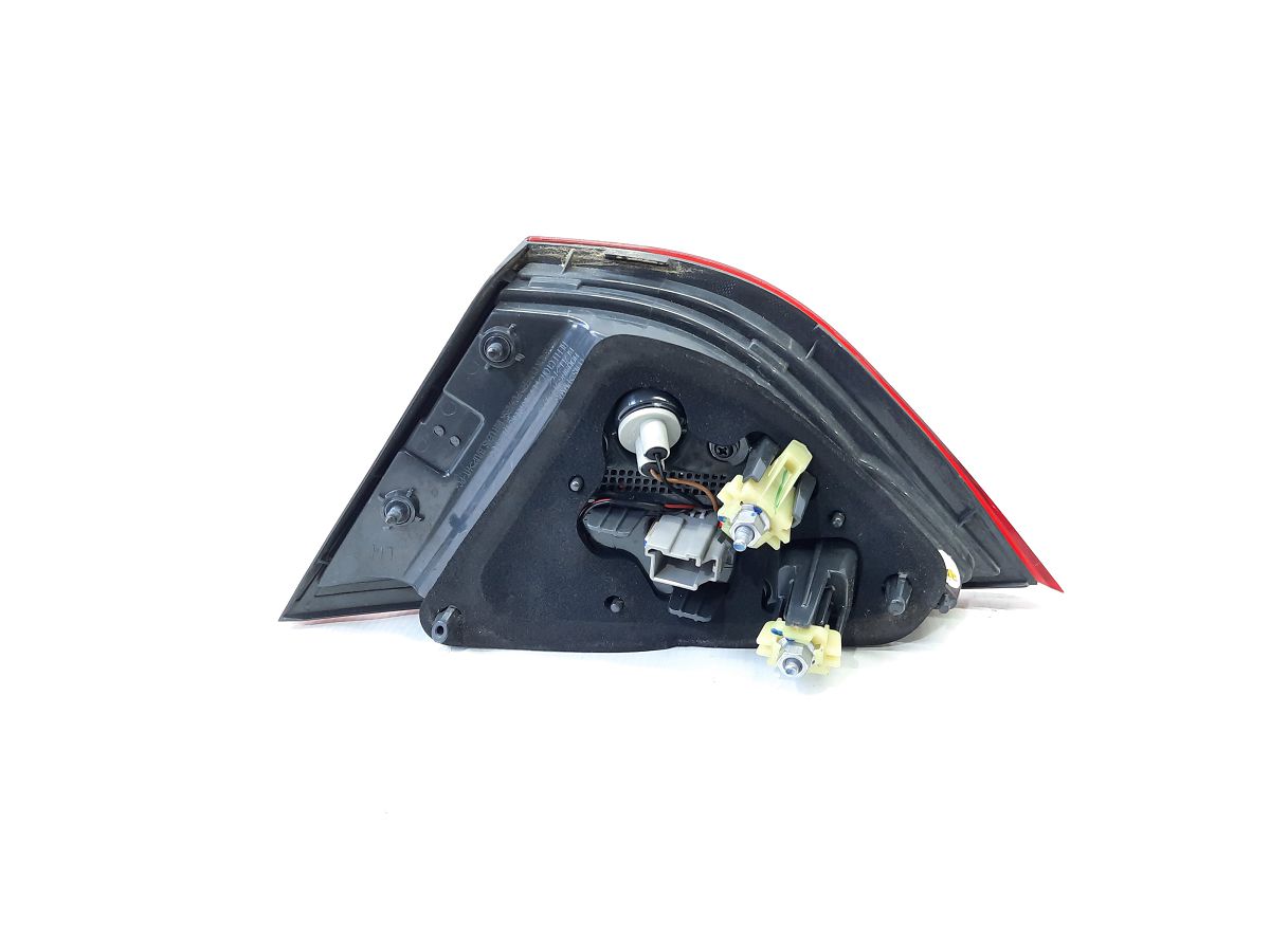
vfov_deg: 54.9
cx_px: 635
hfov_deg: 69.4
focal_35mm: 25
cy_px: 476
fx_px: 917
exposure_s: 1/50
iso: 200
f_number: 2
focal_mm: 4.6
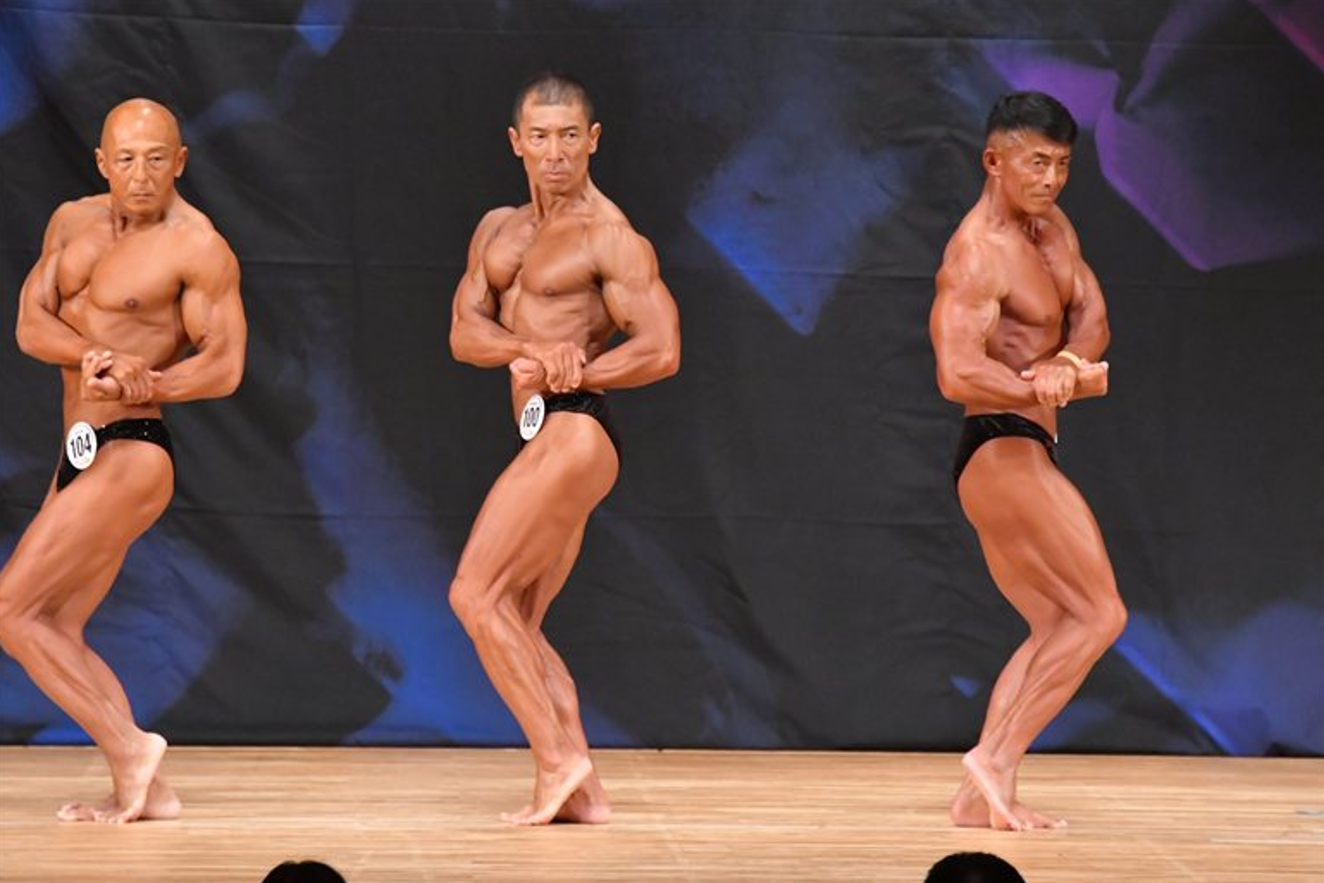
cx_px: 662
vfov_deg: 4.8
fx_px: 10557
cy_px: 442
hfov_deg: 7.2
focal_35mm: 287
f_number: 5.6
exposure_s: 1/400
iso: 7200
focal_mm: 190
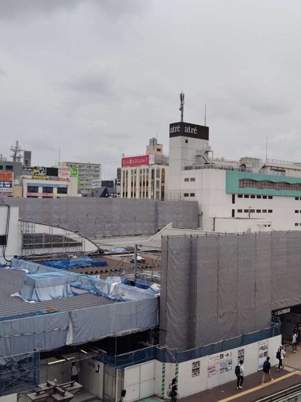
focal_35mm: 38
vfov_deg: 49.0
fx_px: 441
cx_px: 245
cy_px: 203
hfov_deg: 36.3
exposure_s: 1/823
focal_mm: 4.22
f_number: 1.8
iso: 50
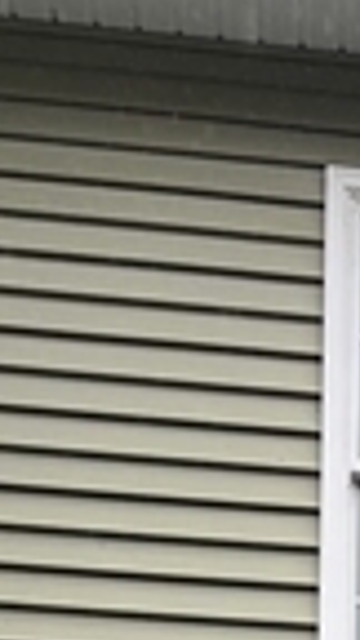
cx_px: 649
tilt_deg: +6.1
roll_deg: -0.2
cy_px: 1538
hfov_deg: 7.8
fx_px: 2563
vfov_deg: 11.7
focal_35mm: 151
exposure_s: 1/327
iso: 50
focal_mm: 5.1
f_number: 1.6
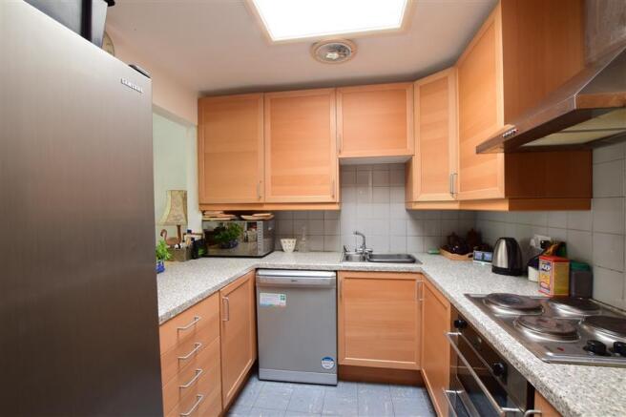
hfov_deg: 100.4
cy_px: 208
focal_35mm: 15
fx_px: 261
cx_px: 313
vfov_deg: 77.3
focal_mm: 10
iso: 500
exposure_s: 1/1.6
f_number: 16
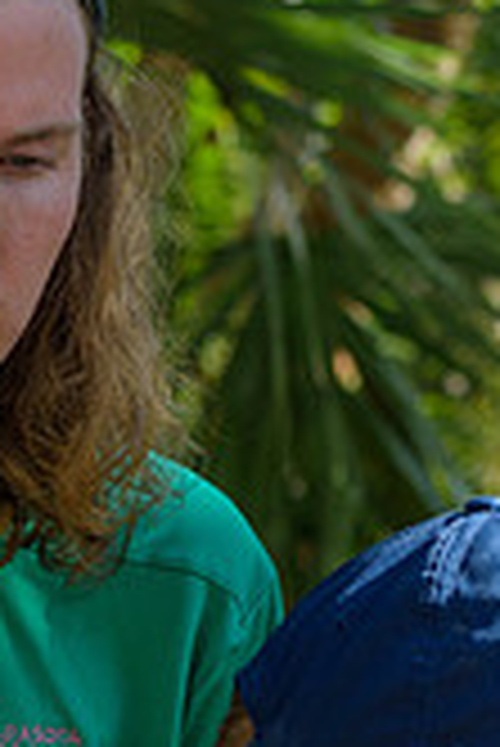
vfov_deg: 7.2
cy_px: 846
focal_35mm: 285
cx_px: 221
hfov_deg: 4.8
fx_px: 5925
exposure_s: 1/500
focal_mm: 70
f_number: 5.6
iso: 250
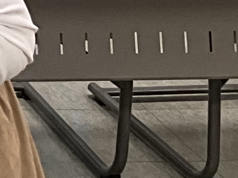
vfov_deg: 6.4
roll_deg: -0.6
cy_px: -236
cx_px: -466
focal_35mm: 221
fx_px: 1520
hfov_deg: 7.8
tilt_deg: -11.4
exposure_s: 1/120
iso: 50
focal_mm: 3
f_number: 1.8
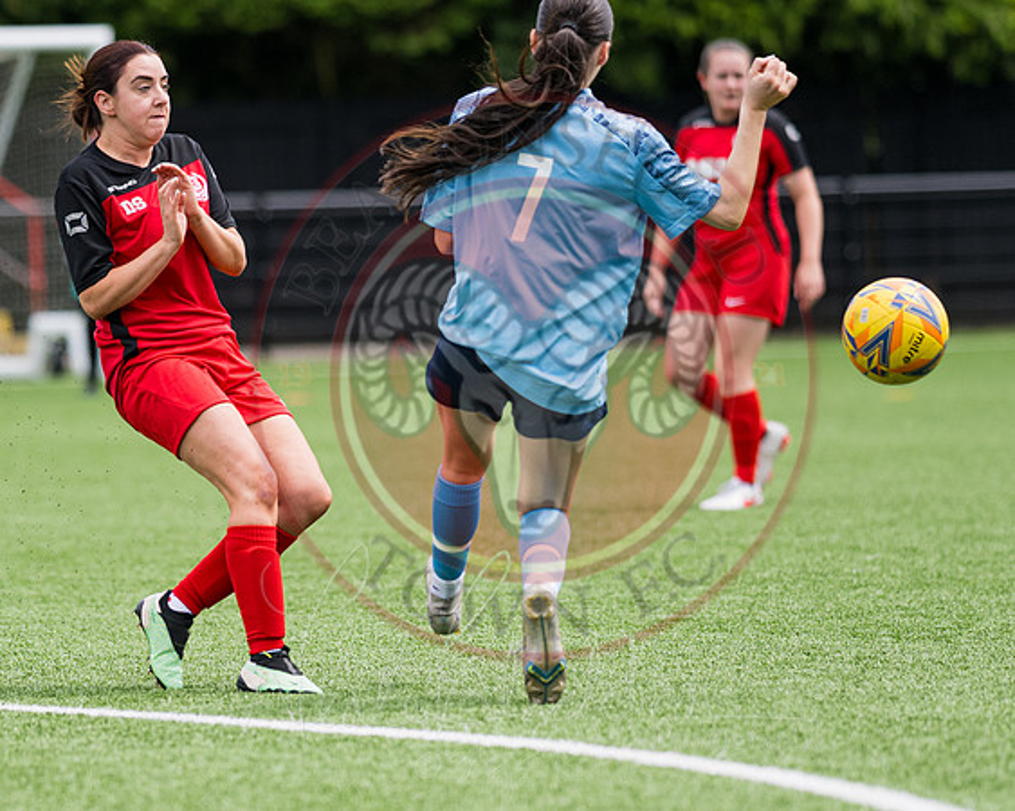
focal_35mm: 296
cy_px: 526
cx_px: 274
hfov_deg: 6.5
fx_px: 8877
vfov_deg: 5.2
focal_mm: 135
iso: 200
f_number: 2
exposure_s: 1/5000
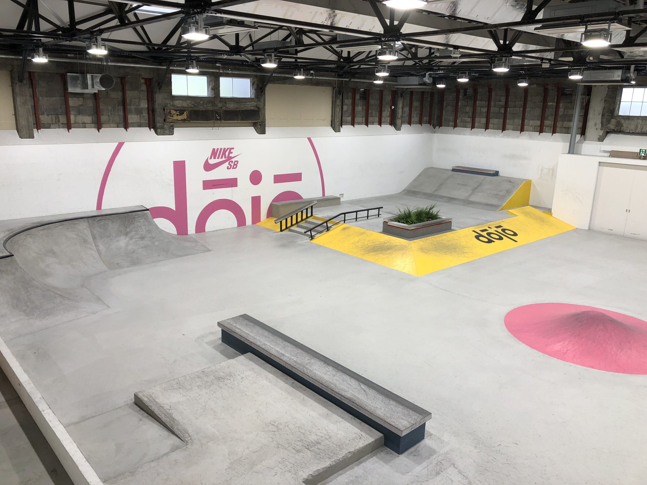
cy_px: 242
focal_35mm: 29
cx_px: 324
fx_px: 542
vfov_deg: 48.2
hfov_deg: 61.7
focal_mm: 3.99
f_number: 1.8
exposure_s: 1/100
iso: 50
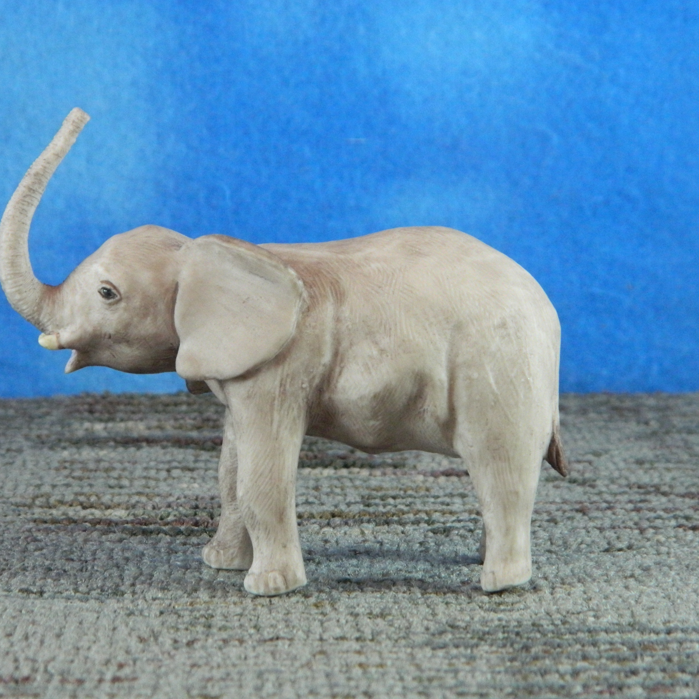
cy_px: 349
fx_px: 2285
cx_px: 279
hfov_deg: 17.4
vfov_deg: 17.4
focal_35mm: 100
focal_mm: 15.1
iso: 400
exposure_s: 1/25
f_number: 4.2
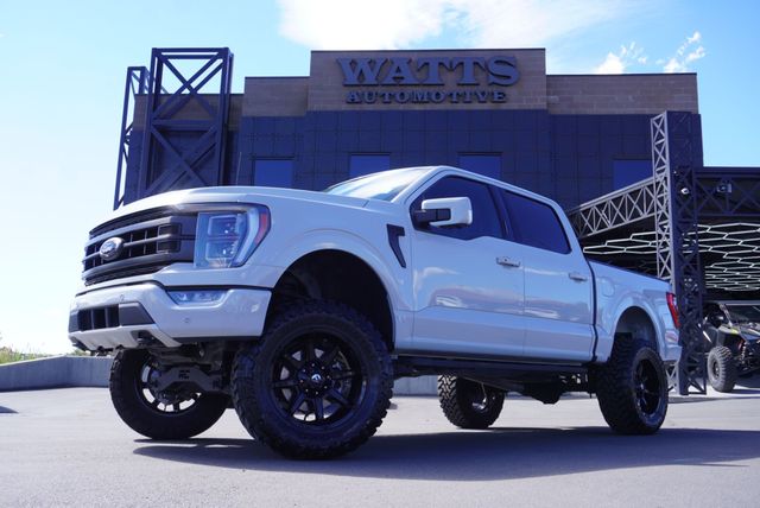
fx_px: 729
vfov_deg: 38.4
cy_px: 254
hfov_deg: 55.1
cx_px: 380
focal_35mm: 34
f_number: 7.1
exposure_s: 1/100
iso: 100
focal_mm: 23
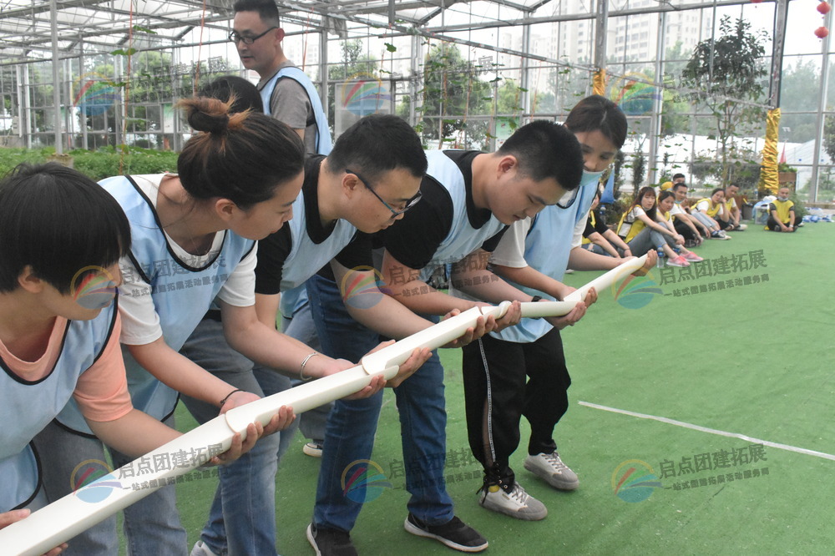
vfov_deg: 36.8
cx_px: 418
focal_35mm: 36
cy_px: 278
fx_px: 835
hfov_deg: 53.1
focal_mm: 24
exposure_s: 1/500
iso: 6400
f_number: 11
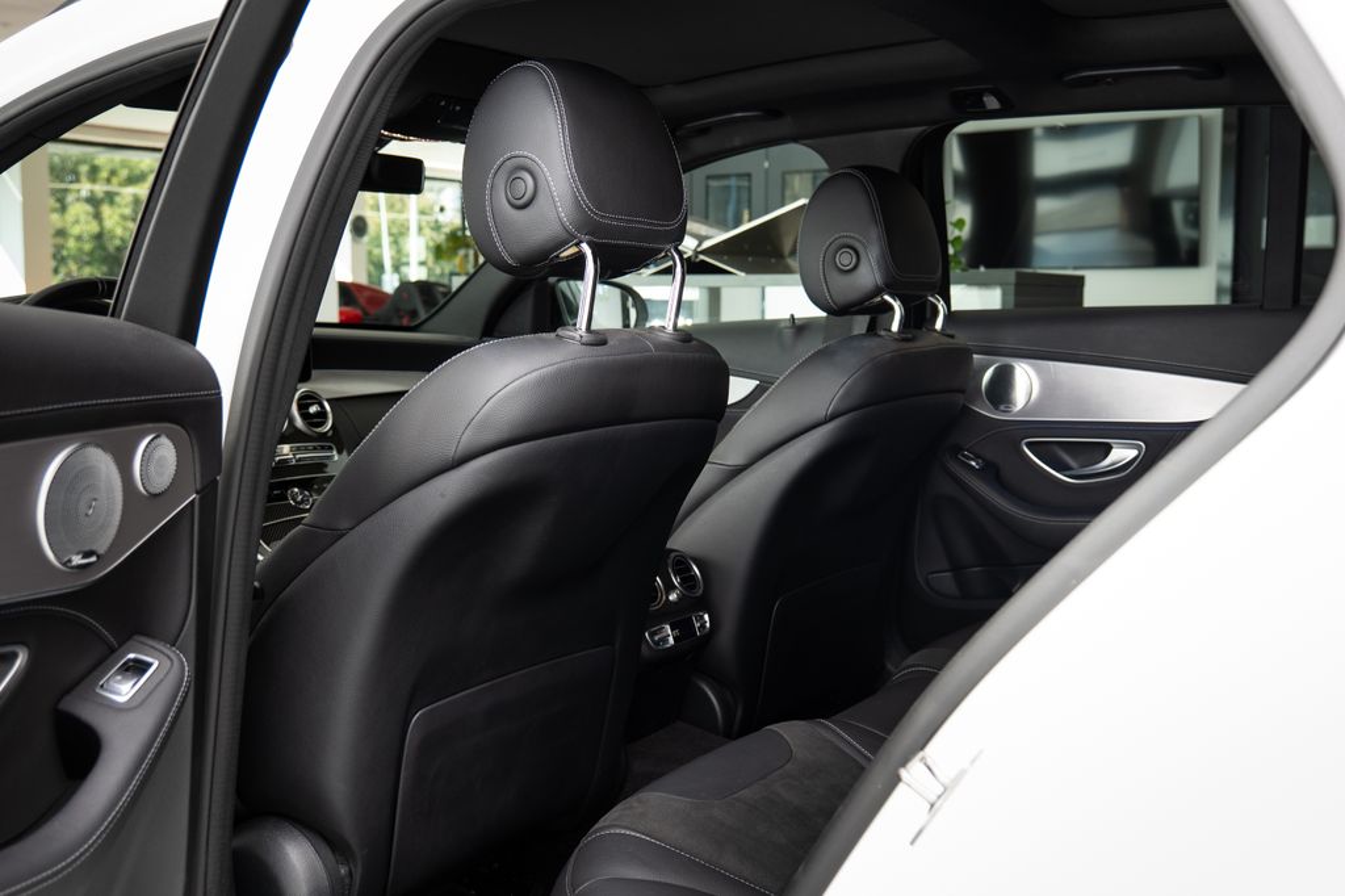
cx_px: 682
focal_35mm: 37
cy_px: 425
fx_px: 1387
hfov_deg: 51.7
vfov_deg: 35.8
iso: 250
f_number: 5
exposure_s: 1/60
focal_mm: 32
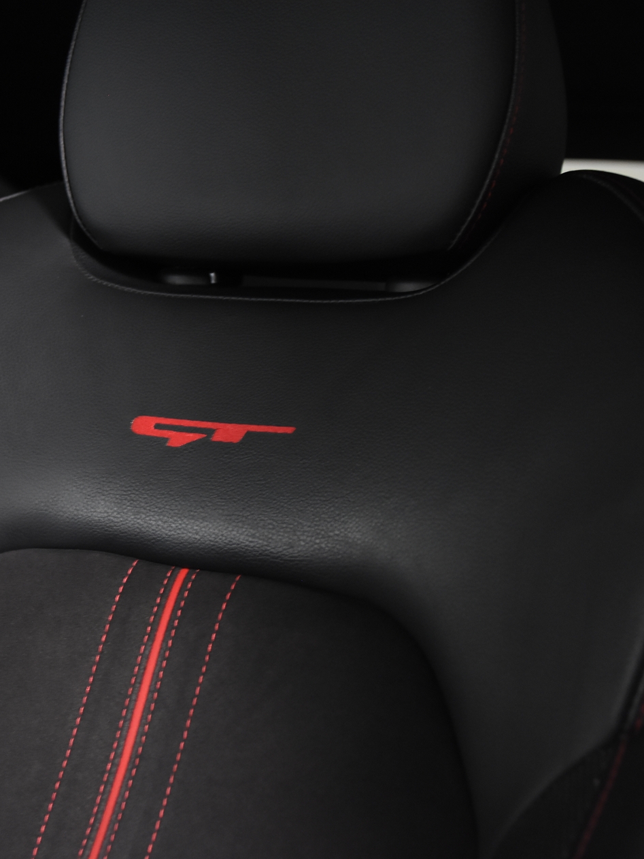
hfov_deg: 25.5
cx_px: 197
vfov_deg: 33.8
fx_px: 1414
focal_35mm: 57
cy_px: 433
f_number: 3.5
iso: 1600
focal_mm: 26
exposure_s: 1/50
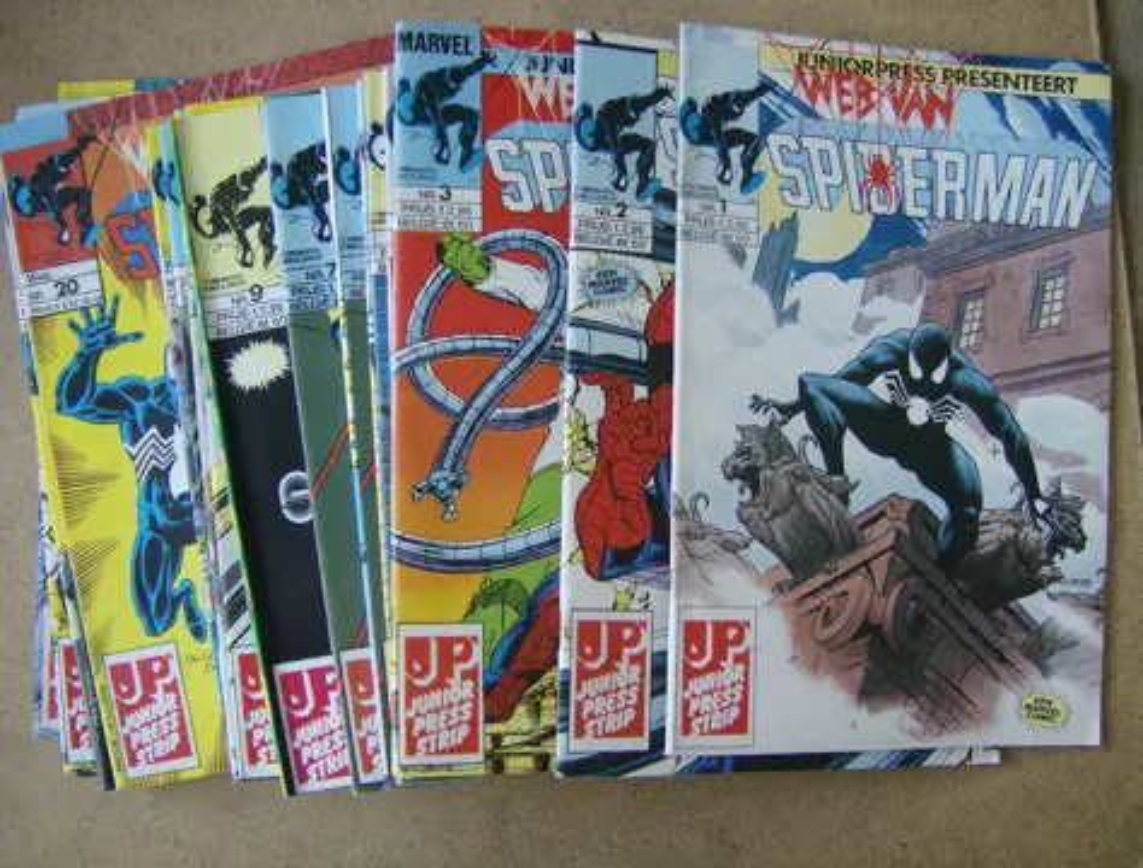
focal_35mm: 36
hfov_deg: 51.2
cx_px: 572
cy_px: 434
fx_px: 1194
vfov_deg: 40.0
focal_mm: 6
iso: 171
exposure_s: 1/64
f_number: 2.8
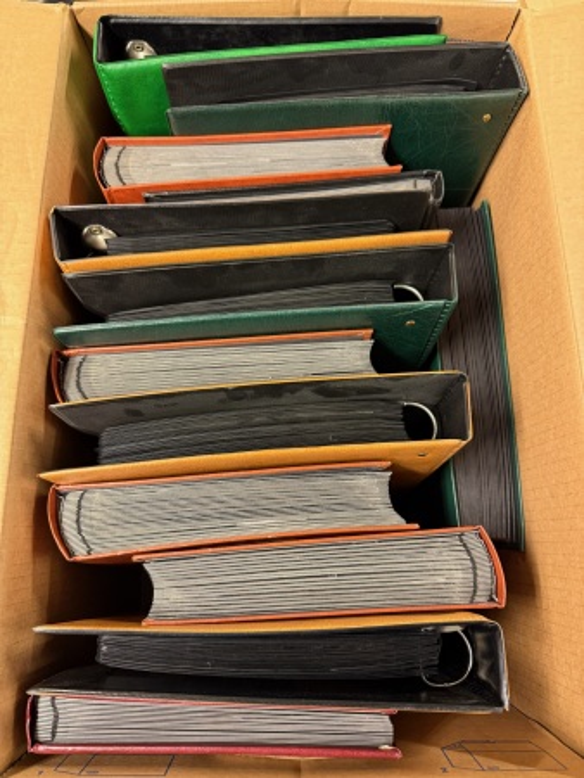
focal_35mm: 24
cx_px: 292
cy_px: 389
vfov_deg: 71.6
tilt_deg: -75.8
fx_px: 539
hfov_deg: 56.9
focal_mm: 6.76
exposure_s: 1/50
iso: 400
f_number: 1.78
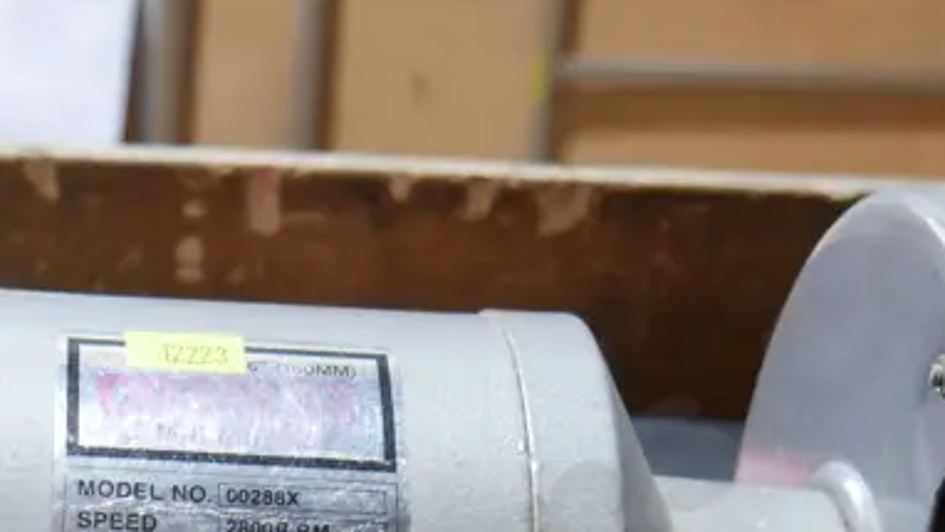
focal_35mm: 117
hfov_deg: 18.1
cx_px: 188
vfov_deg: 10.0
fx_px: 2932
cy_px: 823
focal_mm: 20
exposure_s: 1/60
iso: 500
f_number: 4.4
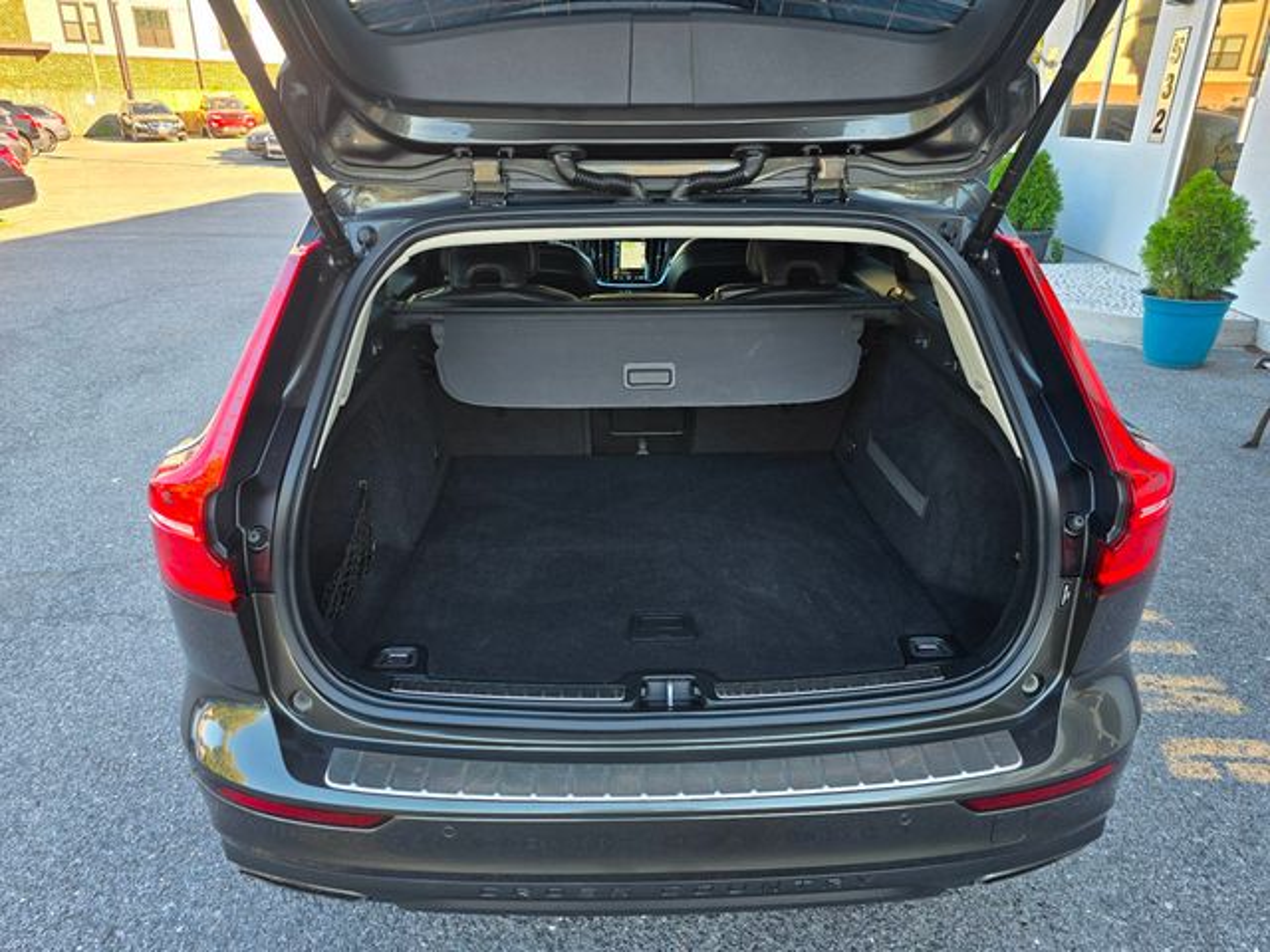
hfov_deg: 73.9
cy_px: 476
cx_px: 635
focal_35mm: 23
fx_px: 844
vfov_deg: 58.9
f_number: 1.7
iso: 50
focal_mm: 6.3
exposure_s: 1/180
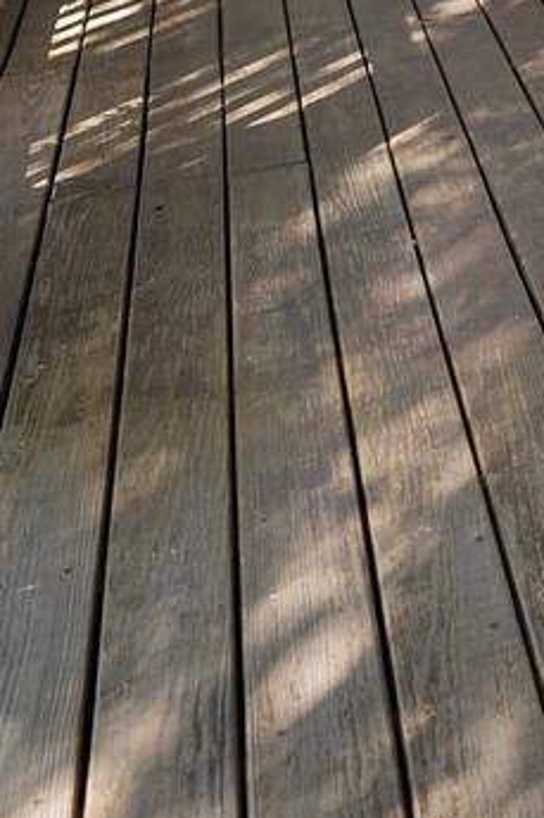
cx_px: 1140
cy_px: -537
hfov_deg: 14.4
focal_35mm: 76
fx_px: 1724
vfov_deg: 20.8
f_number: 2.8
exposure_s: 1/60
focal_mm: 17
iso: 100
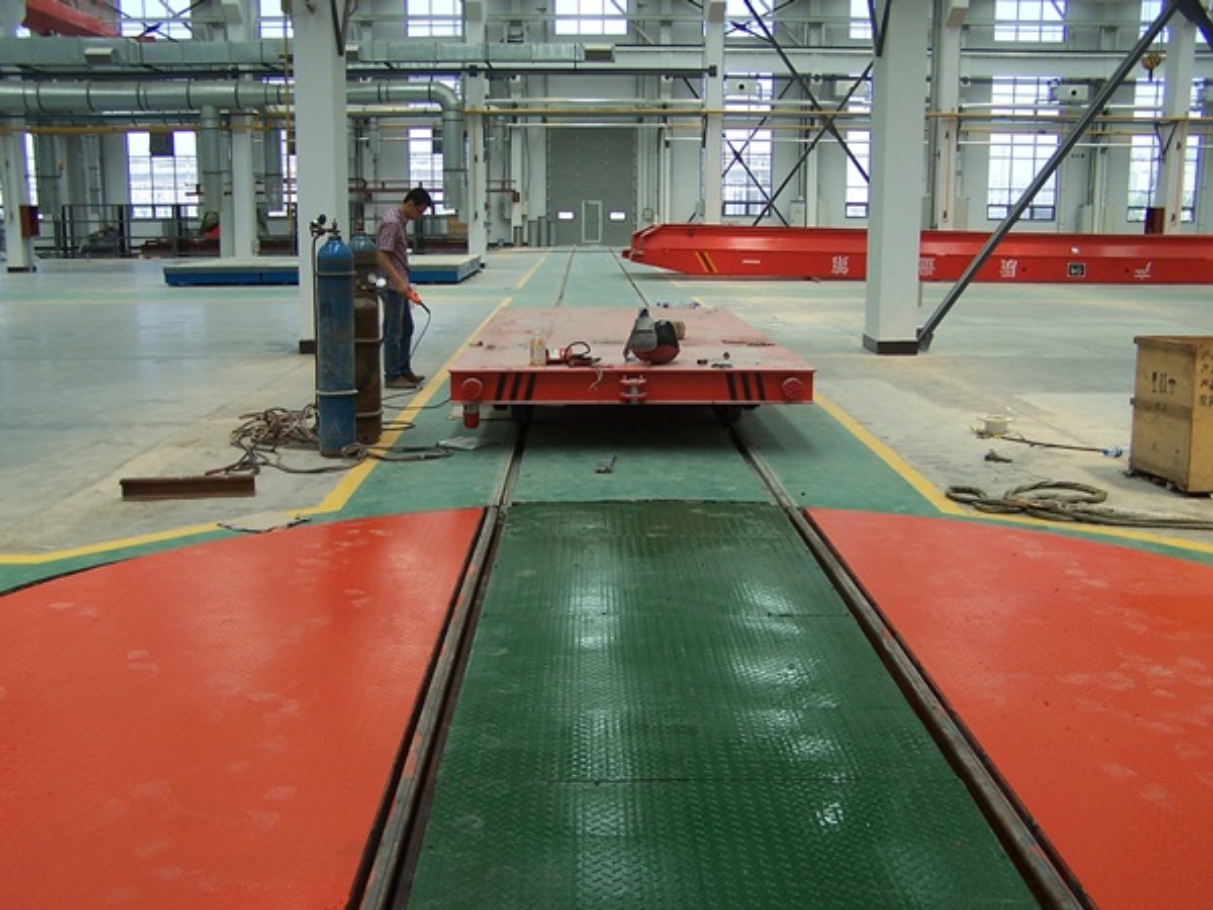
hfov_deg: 49.0
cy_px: 455
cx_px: 606
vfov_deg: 37.7
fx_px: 1332
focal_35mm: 38
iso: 80
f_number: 2.8
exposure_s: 1/125
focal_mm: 6.3
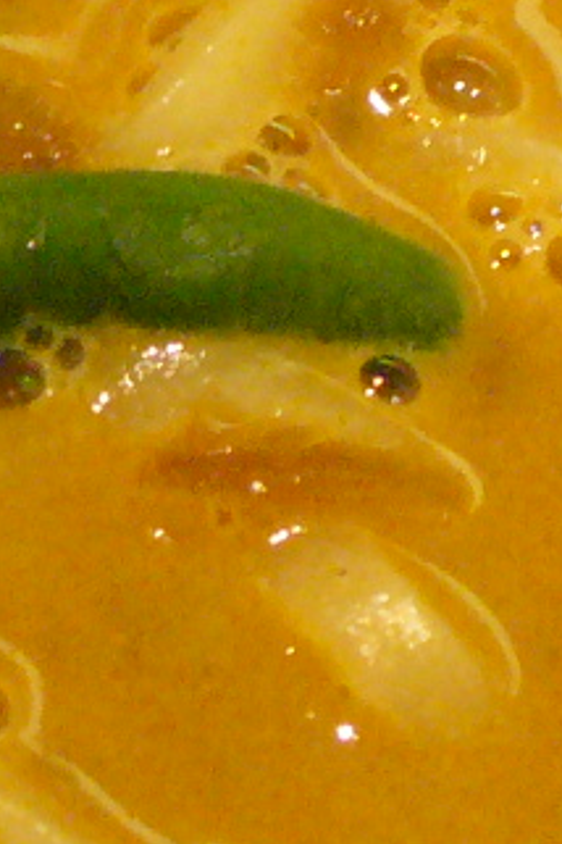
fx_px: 4496
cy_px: 347
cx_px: -347
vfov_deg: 10.7
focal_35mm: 192
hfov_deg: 7.0
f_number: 2.8
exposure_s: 1/50
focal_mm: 6.1
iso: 400
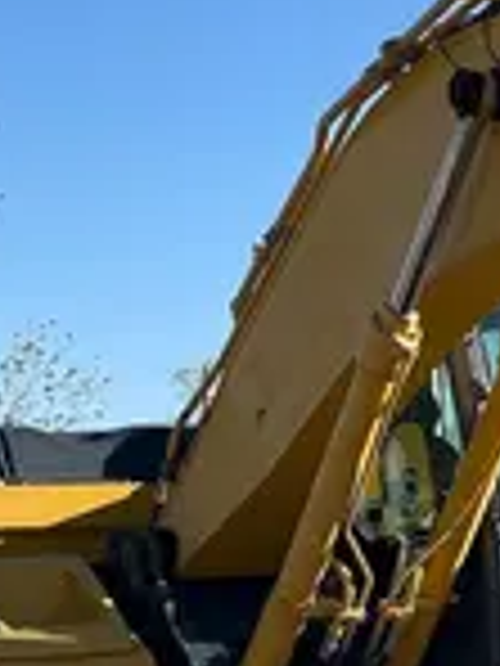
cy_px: 488
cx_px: 901
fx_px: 2484
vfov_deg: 15.2
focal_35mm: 129
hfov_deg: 10.8
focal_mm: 5.1
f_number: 1.6
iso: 50
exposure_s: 1/2179
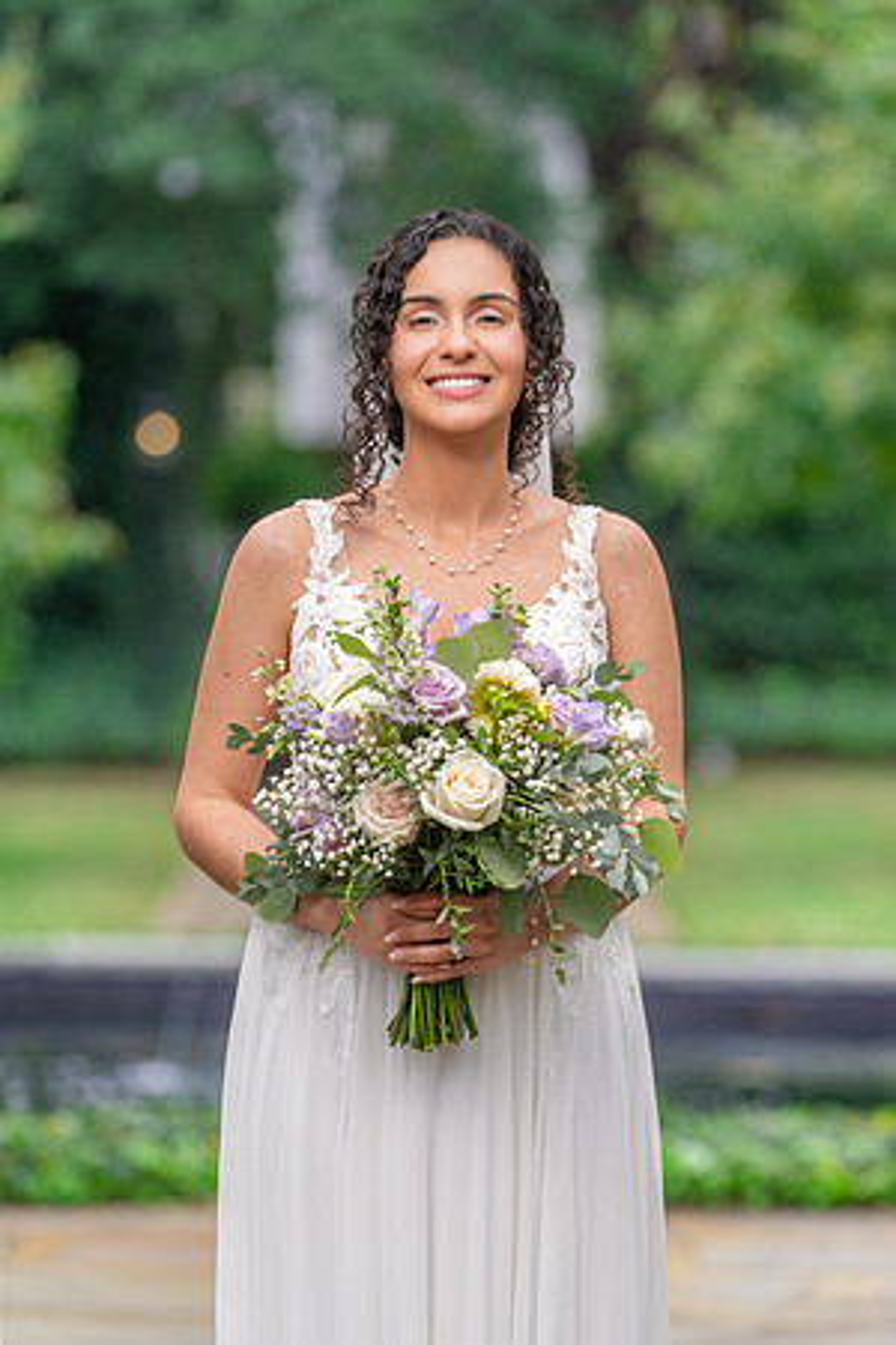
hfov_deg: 6.9
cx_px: 448
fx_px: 7466
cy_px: 672
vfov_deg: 10.3
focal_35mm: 200
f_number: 4
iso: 200
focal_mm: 200
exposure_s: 1/200
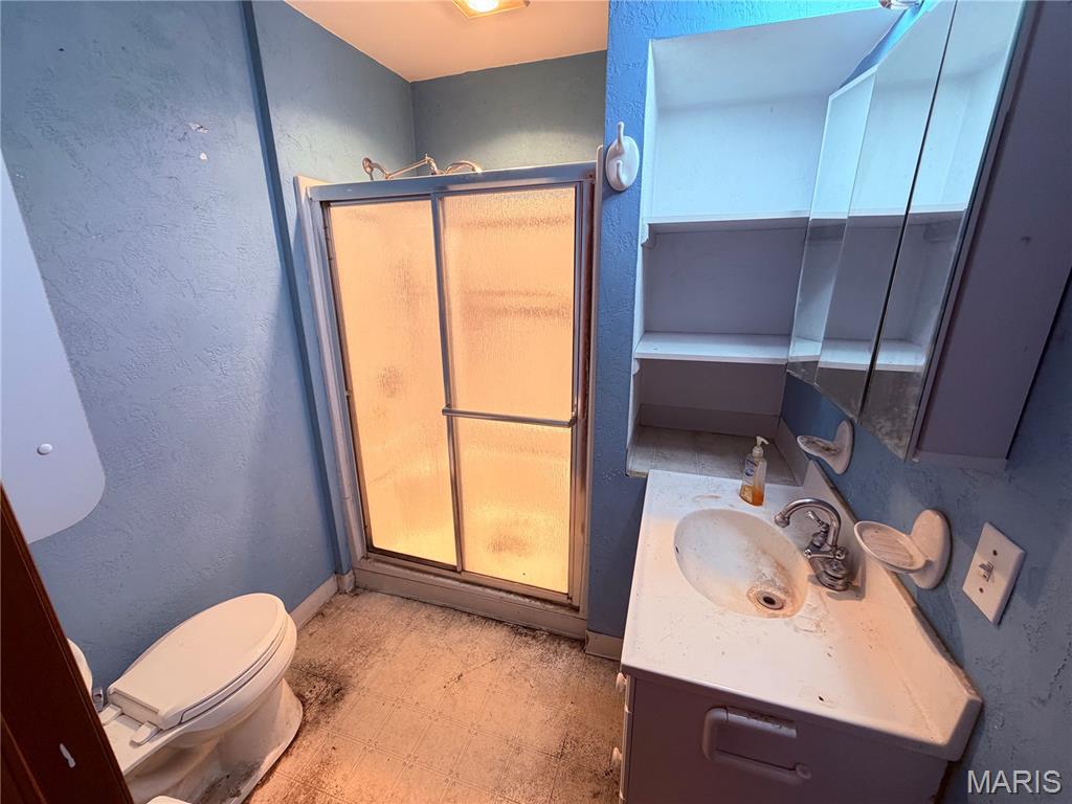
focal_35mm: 14
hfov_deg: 102.1
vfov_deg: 85.7
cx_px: 536
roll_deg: +0.6
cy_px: 402
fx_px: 434
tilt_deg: -17.0
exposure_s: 1/60
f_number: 2.2
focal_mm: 2.22
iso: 200
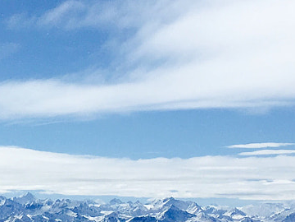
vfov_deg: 11.5
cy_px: 132
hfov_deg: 15.1
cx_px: 36
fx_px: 1099
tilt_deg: +4.2
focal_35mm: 129
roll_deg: -0.8
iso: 25
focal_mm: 4.15
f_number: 2.2
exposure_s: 1/8547
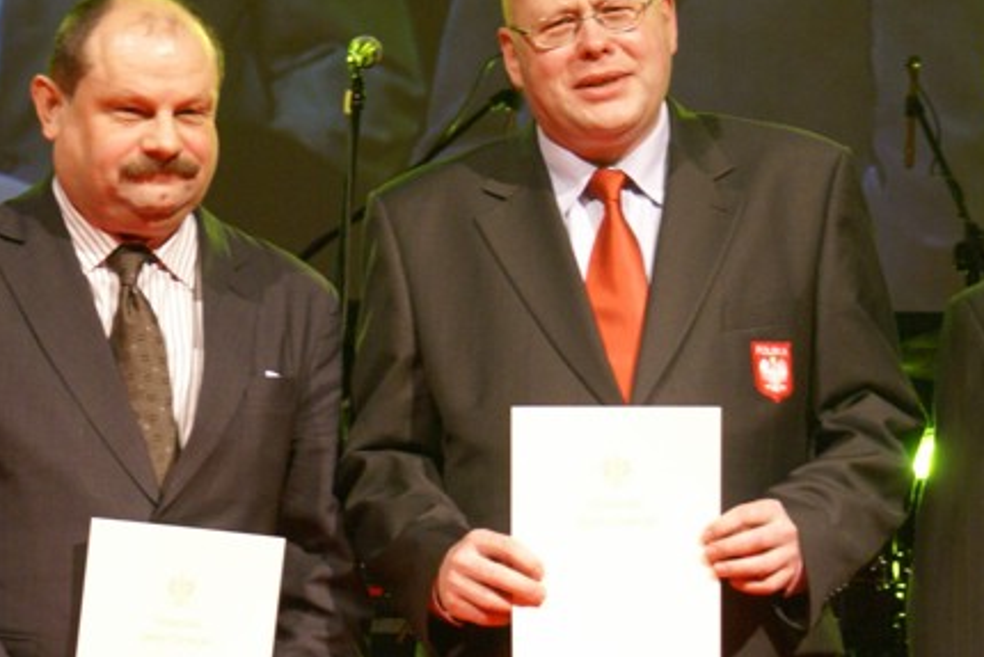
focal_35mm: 171
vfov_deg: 8.0
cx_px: 307
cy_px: 371
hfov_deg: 12.0
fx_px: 4675
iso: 800
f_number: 5.6
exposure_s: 1/30
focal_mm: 70
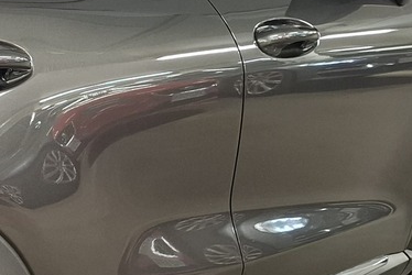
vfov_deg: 14.8
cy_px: 226
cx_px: -229
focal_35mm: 92
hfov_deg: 19.1
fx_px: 1054
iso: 250
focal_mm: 5.54
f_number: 1.8
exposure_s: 1/50
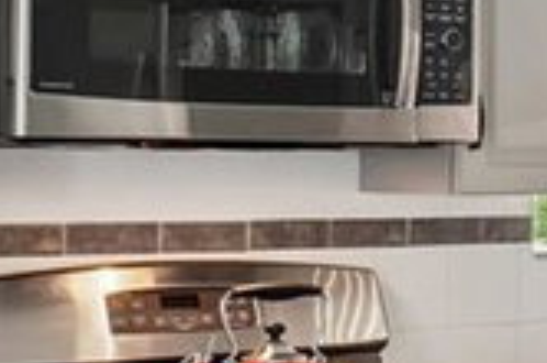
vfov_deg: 11.4
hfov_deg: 13.8
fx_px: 1814
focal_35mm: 120
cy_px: 175
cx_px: 1173
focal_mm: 11
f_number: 8
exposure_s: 1/15
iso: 400
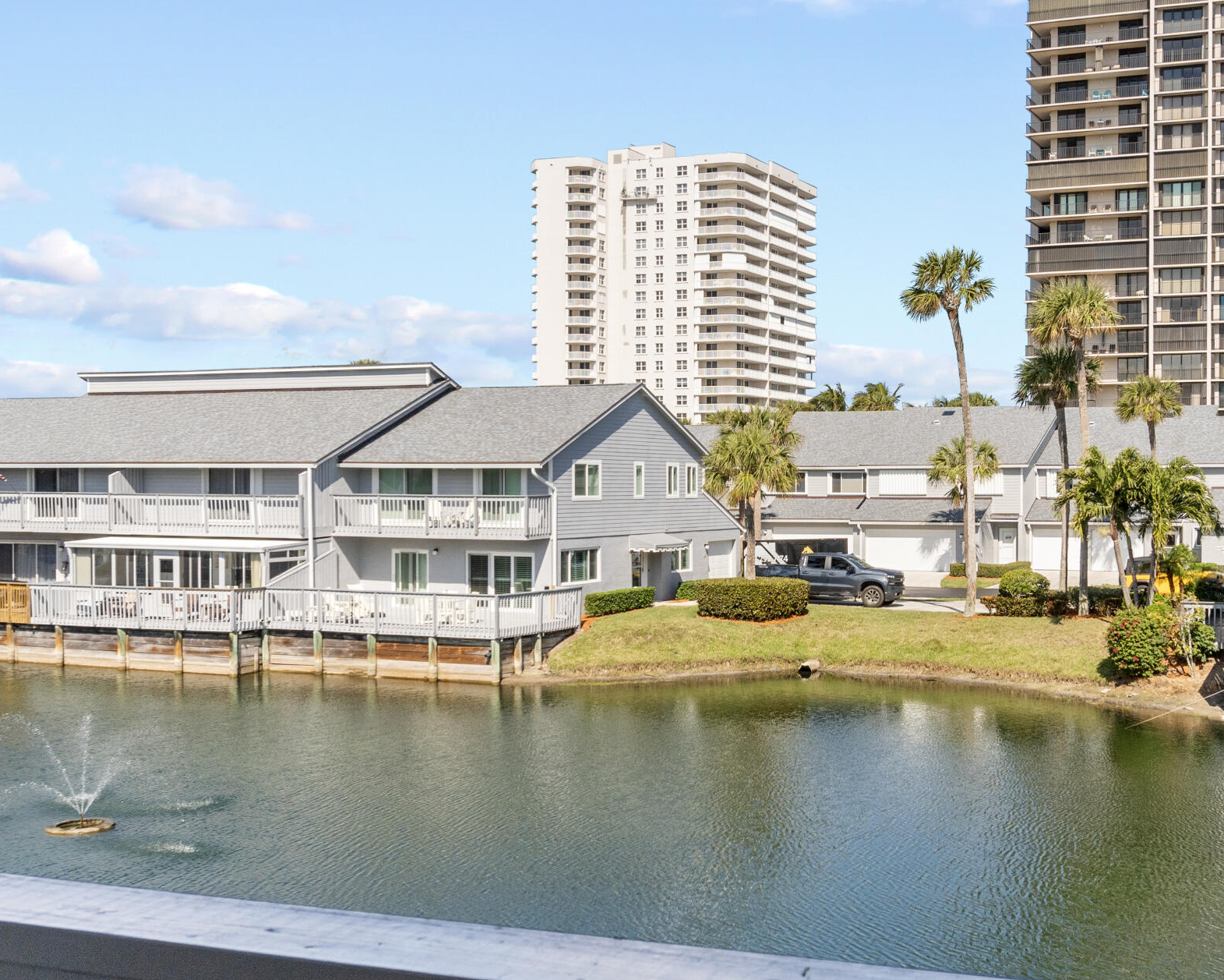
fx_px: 1558
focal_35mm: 43
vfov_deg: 34.9
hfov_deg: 42.3
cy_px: 541
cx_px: 817
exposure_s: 1/1250
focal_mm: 16
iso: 320
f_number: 8
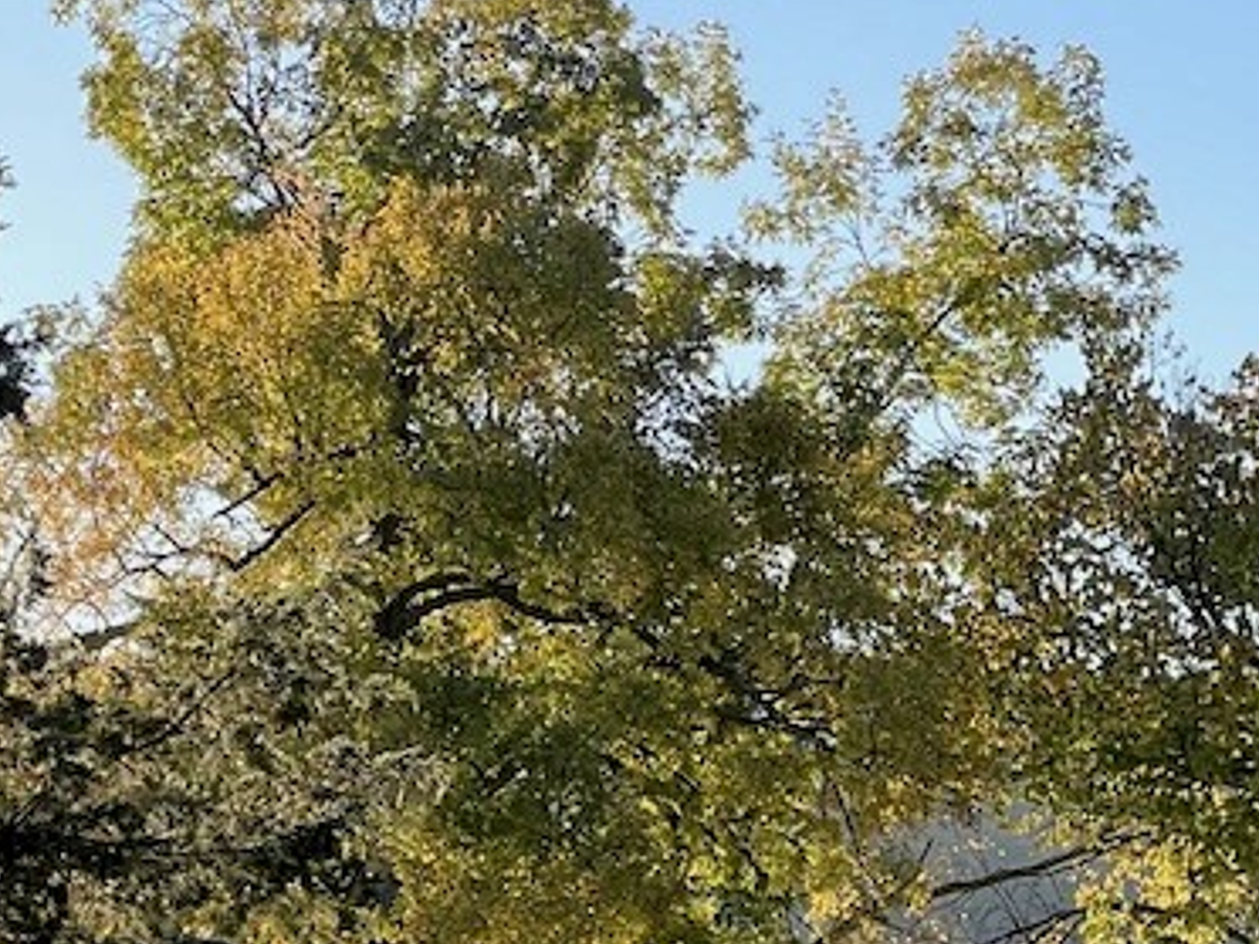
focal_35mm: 179
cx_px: 565
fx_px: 6510
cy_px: 1516
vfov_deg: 8.1
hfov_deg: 11.0
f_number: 2
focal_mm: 6
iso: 25
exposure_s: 1/300
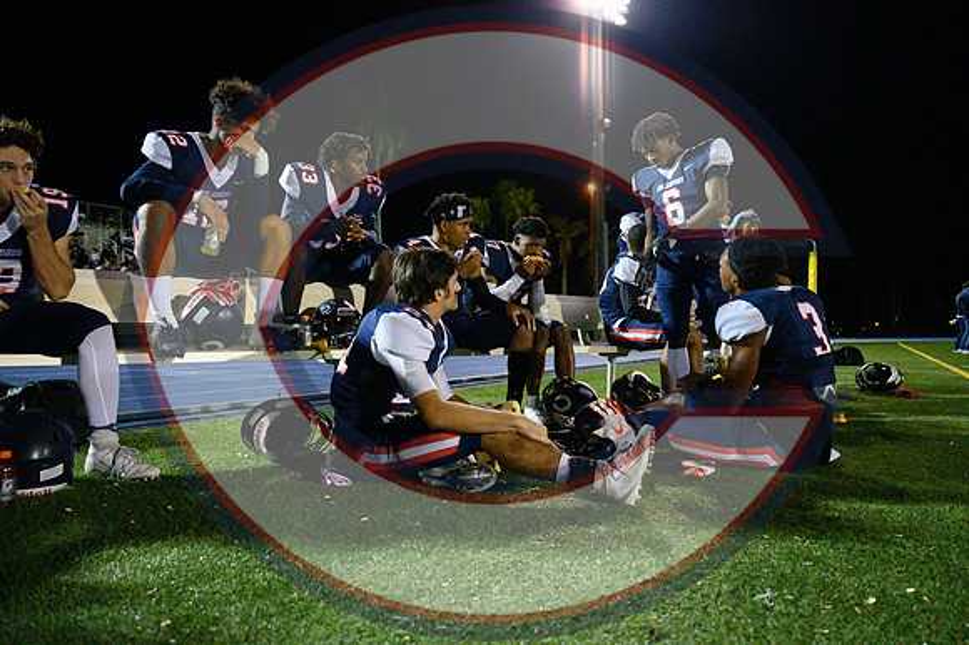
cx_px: 484
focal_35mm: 26
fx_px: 686
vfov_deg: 50.4
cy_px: 322
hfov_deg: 70.5
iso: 25600
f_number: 2.8
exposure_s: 1/3200
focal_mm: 25.5
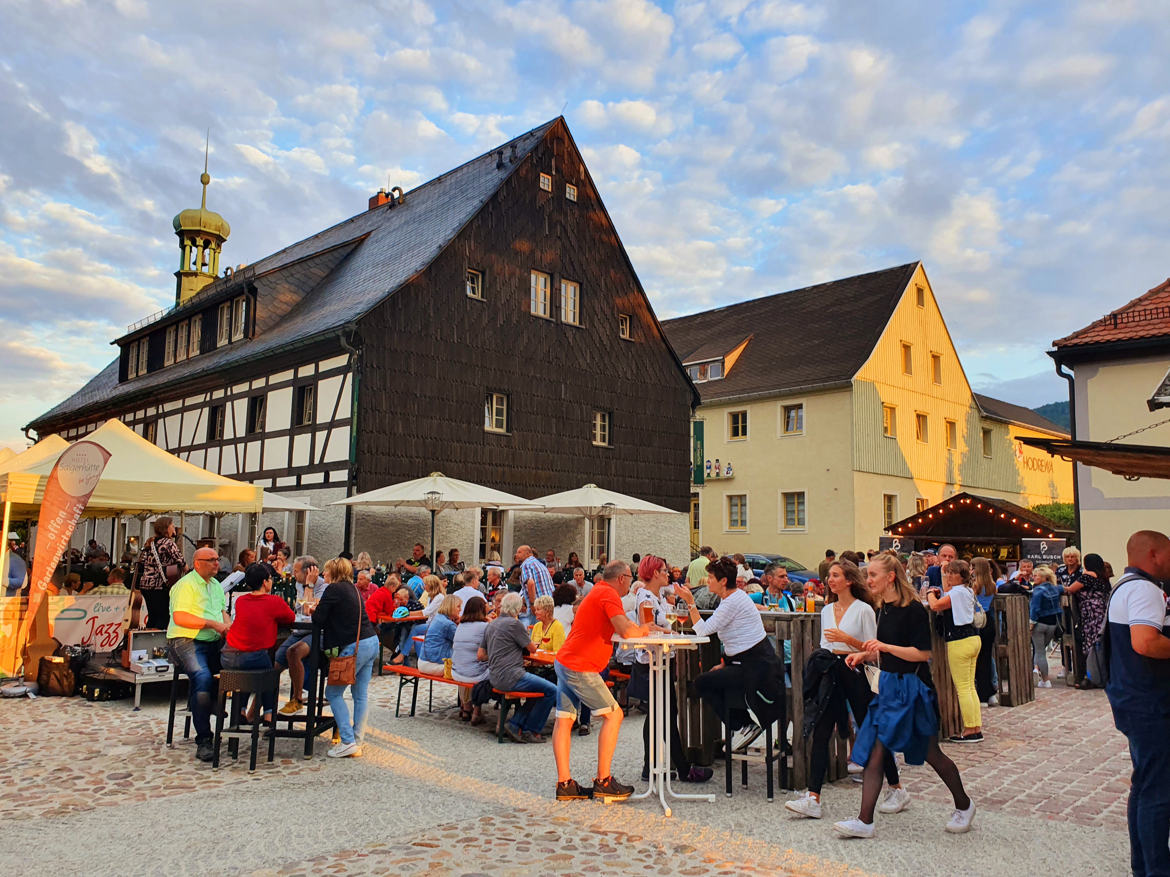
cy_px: 438
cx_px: 585
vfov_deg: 53.1
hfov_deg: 67.3
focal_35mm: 26
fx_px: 879
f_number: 2.4
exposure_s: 1/172
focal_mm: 4.32
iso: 50
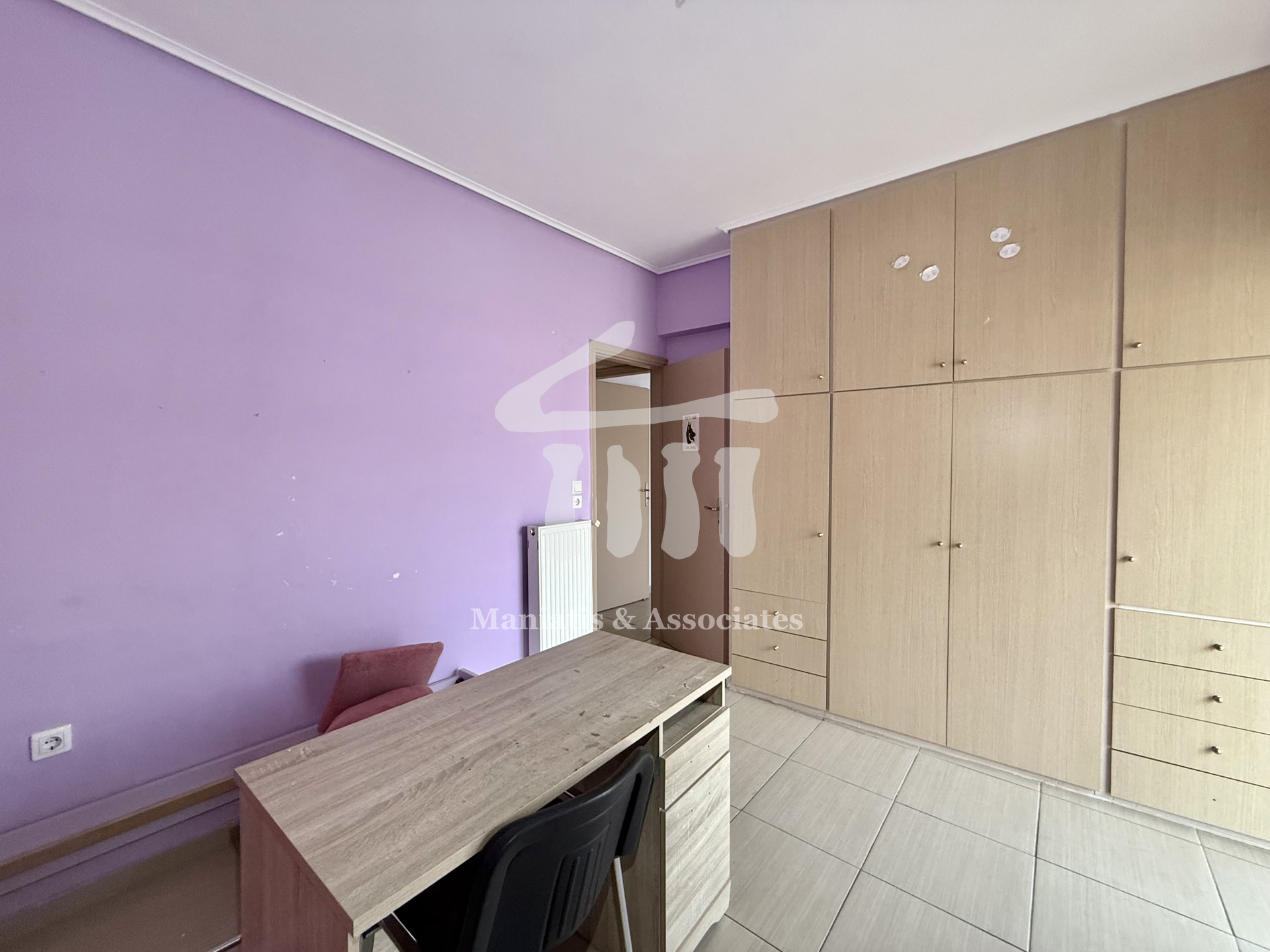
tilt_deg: -2.3
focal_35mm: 14
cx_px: 635
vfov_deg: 85.7
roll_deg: +0.5
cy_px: 476
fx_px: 514
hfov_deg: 102.1
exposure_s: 1/99
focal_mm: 2.22
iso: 250
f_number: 2.2
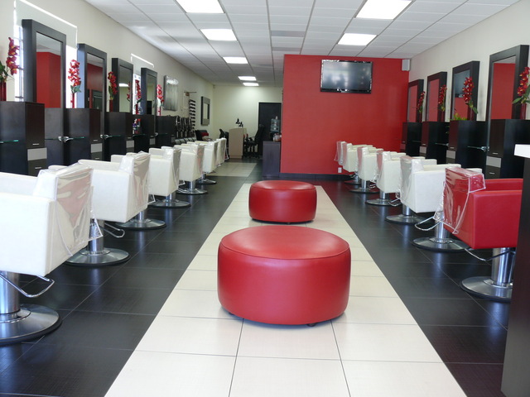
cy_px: 198
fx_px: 536
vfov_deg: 40.7
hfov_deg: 52.6
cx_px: 265
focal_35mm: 35
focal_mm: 7.4
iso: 100
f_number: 4.5
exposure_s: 1/10
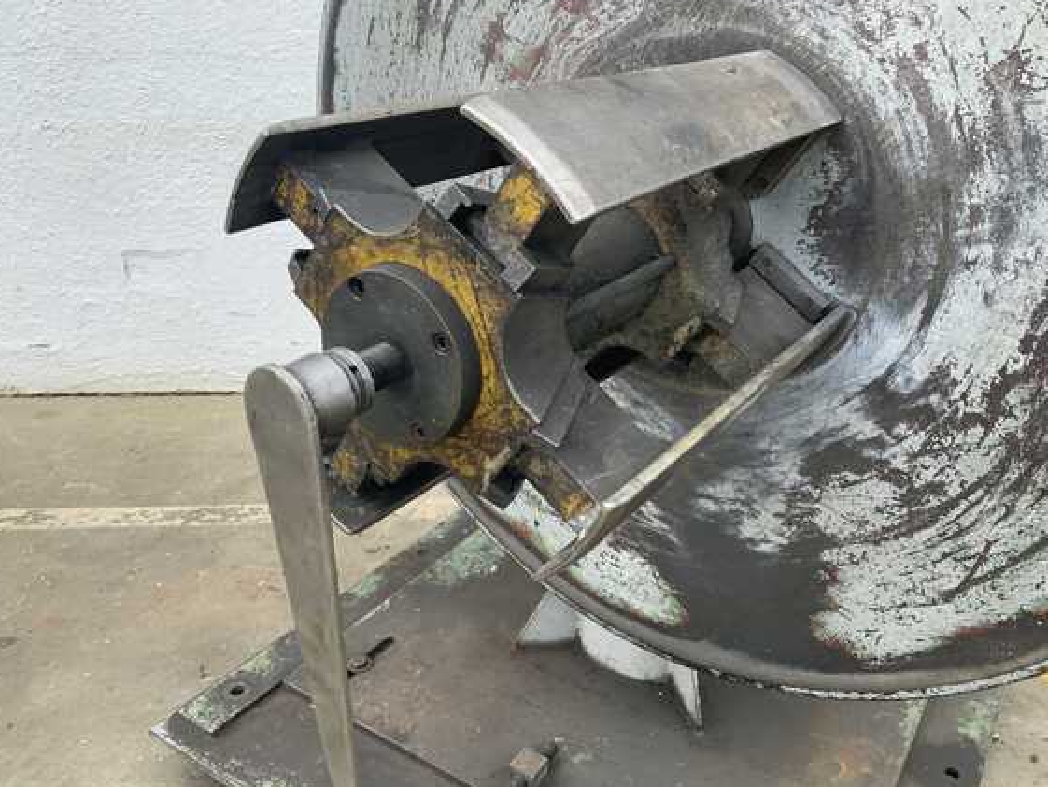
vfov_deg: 45.5
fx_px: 939
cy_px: 391
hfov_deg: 58.3
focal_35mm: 31
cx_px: 532
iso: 16
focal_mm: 3
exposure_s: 1/454
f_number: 1.8
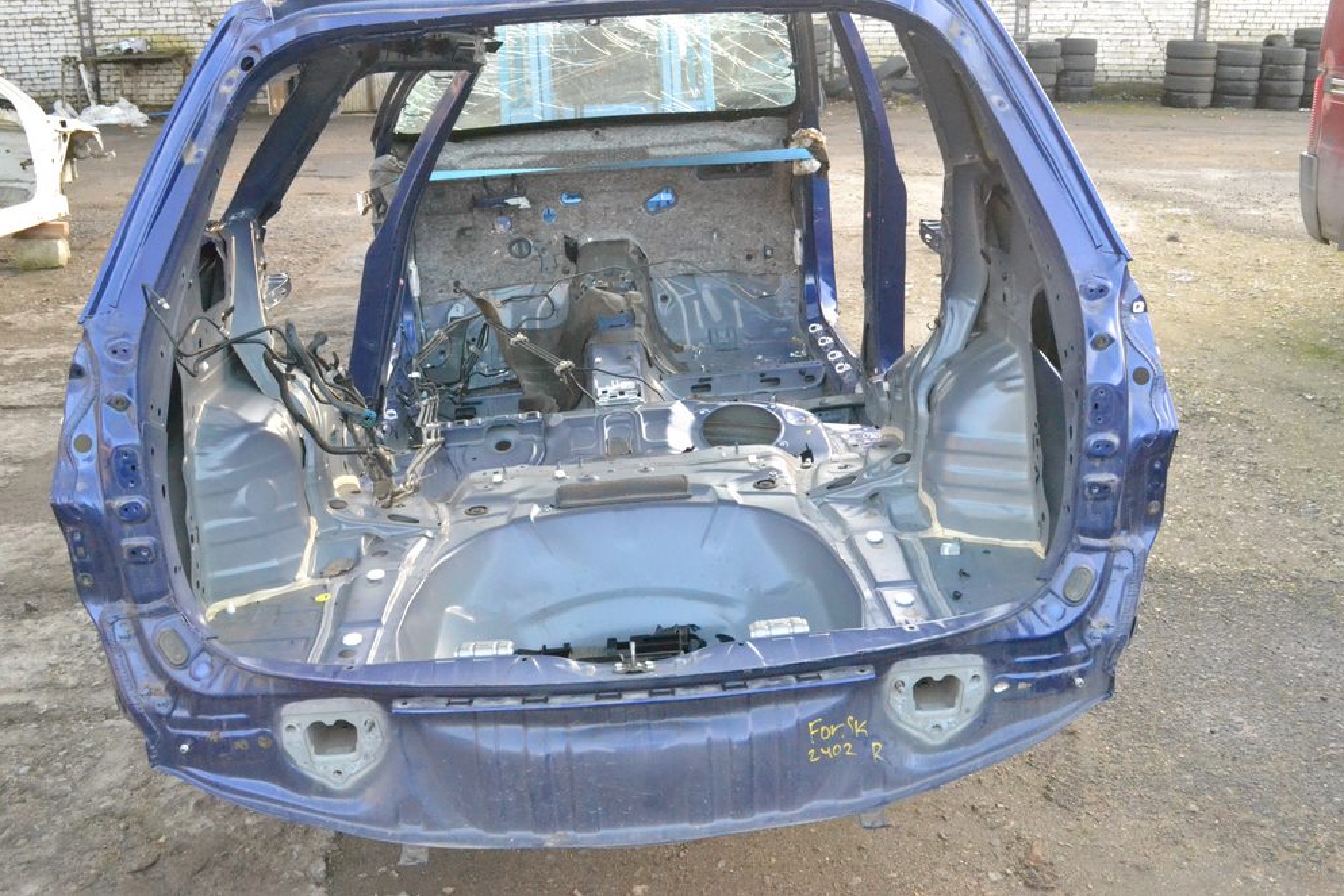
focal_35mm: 34
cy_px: 436
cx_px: 690
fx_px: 1269
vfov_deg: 38.9
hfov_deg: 55.8
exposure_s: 1/160
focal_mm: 22
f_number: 9
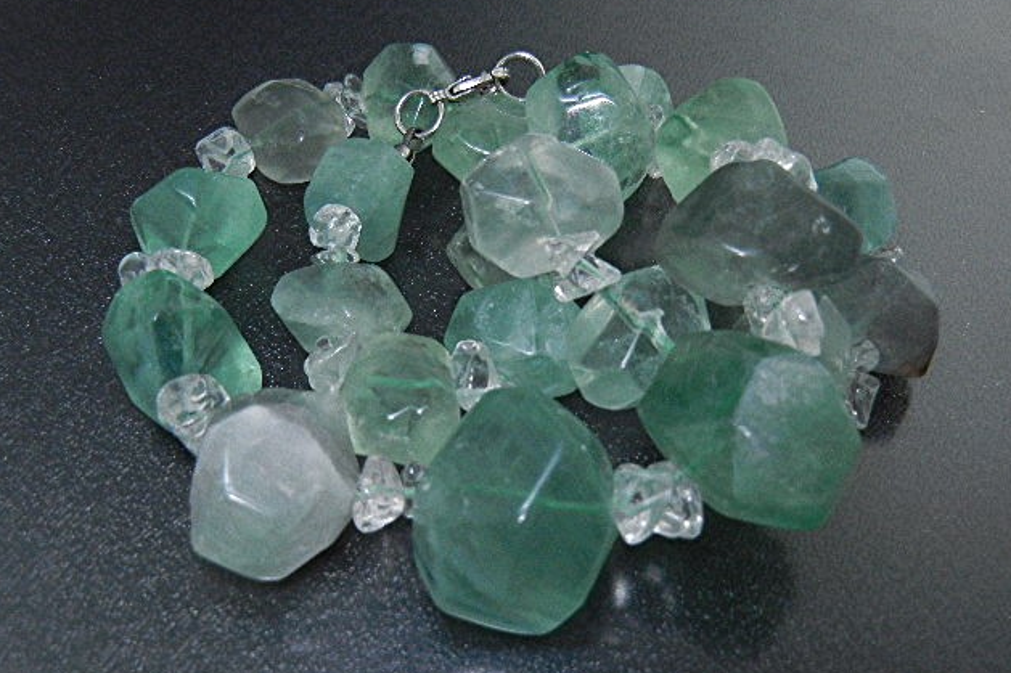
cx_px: 510
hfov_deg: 53.1
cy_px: 361
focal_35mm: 36
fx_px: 1011
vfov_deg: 36.8
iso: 800
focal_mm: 6.2
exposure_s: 1/30
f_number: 7.2
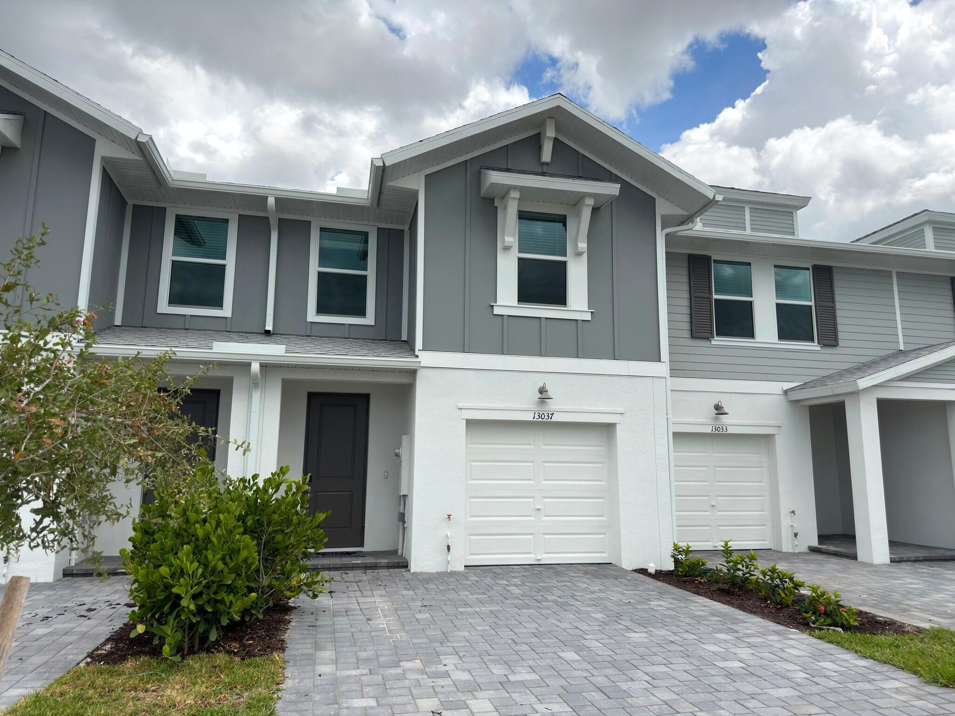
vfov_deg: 56.8
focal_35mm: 24
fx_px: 662
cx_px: 478
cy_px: 358
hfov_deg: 71.6
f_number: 1.78
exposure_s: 1/5988
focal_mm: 6.76
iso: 100
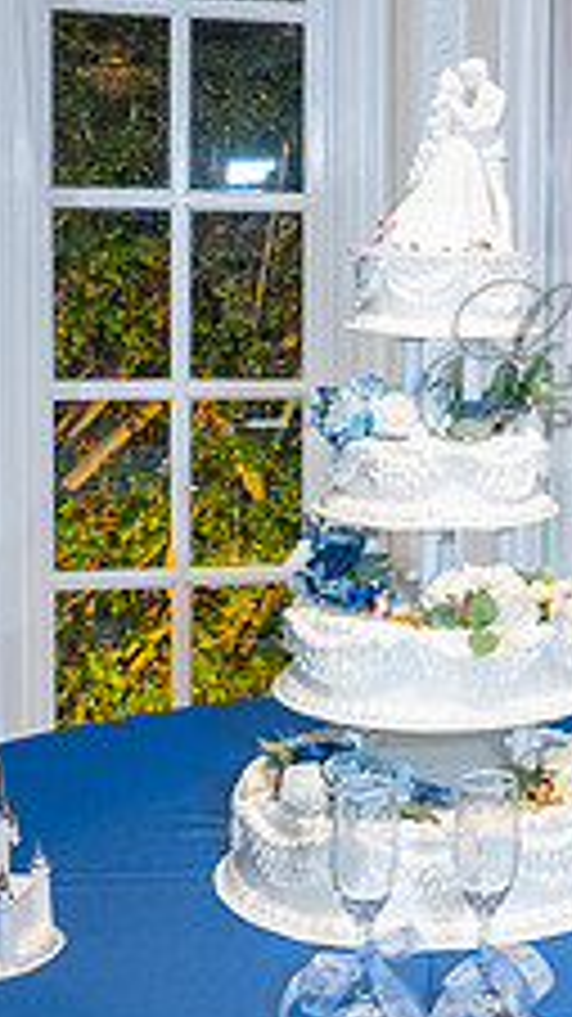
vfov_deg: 30.0
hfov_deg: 16.2
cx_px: 770
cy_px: 362
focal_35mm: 70
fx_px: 1889
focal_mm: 25
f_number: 3.5
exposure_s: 1/160
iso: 640
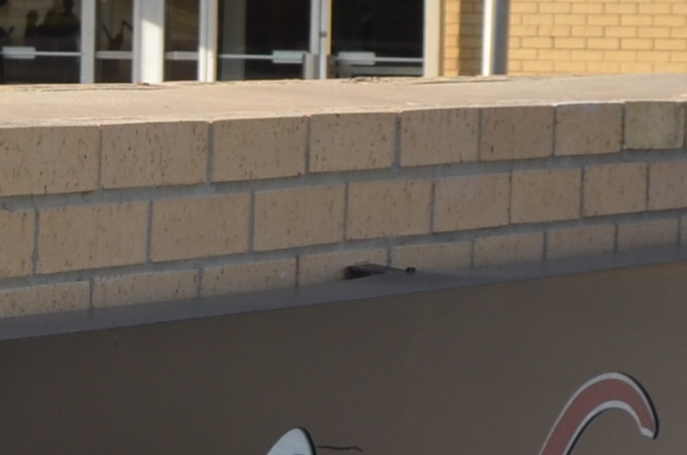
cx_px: -322
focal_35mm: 206
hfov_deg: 9.7
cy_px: 333
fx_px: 3922
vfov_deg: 6.6
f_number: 6.3
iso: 100
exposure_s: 1/250
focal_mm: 20
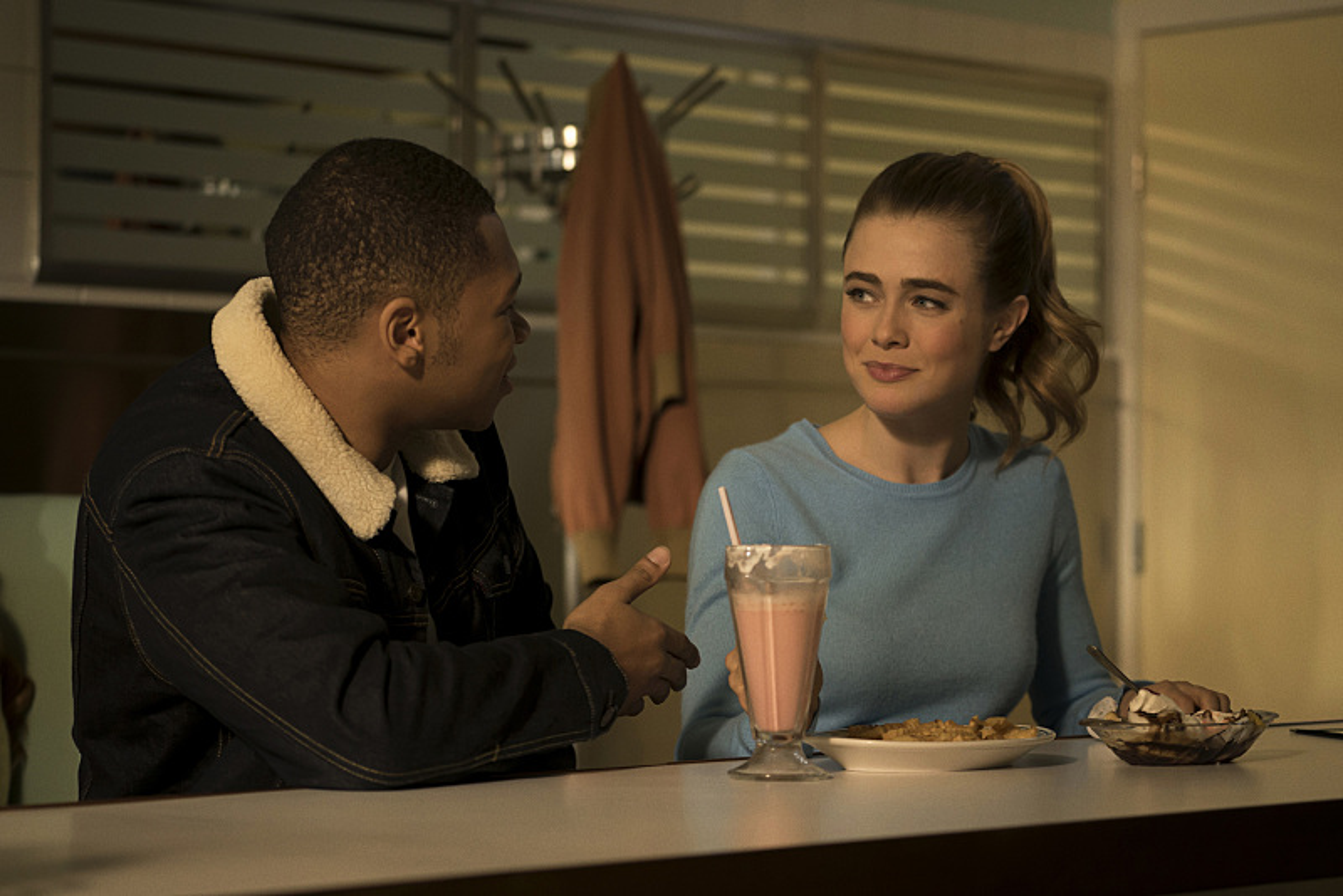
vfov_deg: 15.4
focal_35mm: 89
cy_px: 448
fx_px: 3321
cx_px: 672
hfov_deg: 22.9
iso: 2000
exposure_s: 1/200
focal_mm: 89
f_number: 4
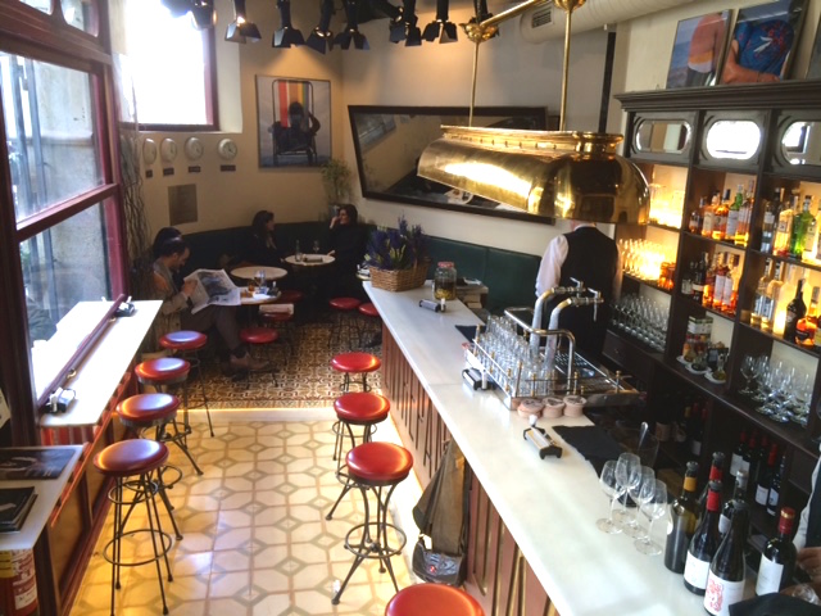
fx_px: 688
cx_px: 410
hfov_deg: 61.7
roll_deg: -1.6
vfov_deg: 48.2
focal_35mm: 29
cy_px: 308
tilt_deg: -15.2
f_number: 2.2
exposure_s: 1/30
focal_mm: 4.15
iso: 64
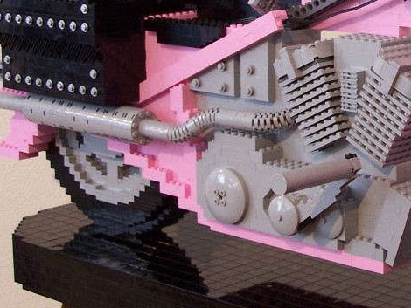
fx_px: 1319
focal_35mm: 111
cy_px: 57
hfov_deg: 17.3
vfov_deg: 13.3
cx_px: 410
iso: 80
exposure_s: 1/3
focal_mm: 8.5
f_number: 3
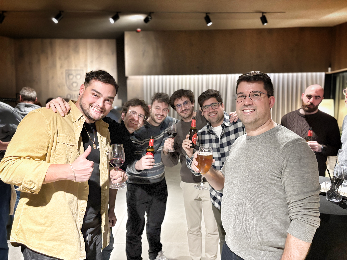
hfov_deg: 67.3
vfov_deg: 53.1
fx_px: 261
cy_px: 130
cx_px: 174
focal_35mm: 26
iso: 640
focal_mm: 5.96
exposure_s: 1/33
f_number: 1.6
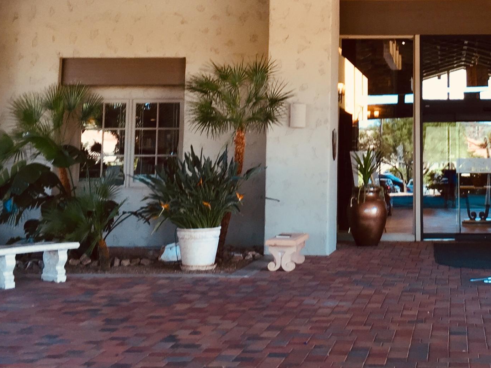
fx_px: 894
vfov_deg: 22.8
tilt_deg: +5.9
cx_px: 416
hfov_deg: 29.8
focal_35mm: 63
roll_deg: -1.0
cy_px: 53
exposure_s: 1/60
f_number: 2.2
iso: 32
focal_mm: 4.15
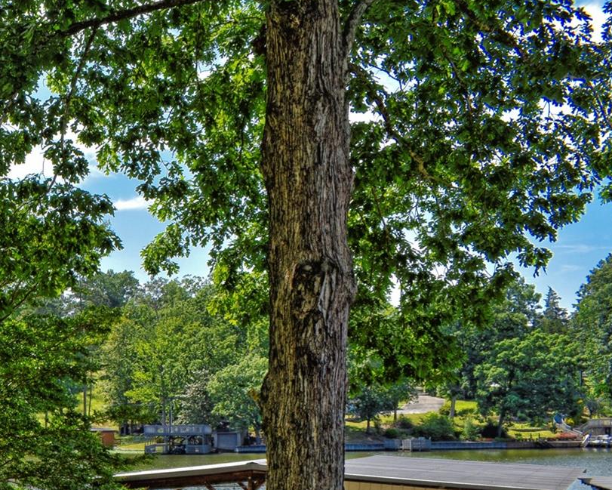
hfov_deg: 26.0
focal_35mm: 64
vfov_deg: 23.0
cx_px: -145
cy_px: 472
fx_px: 1159
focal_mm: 18
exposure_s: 1/200
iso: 100
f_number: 9
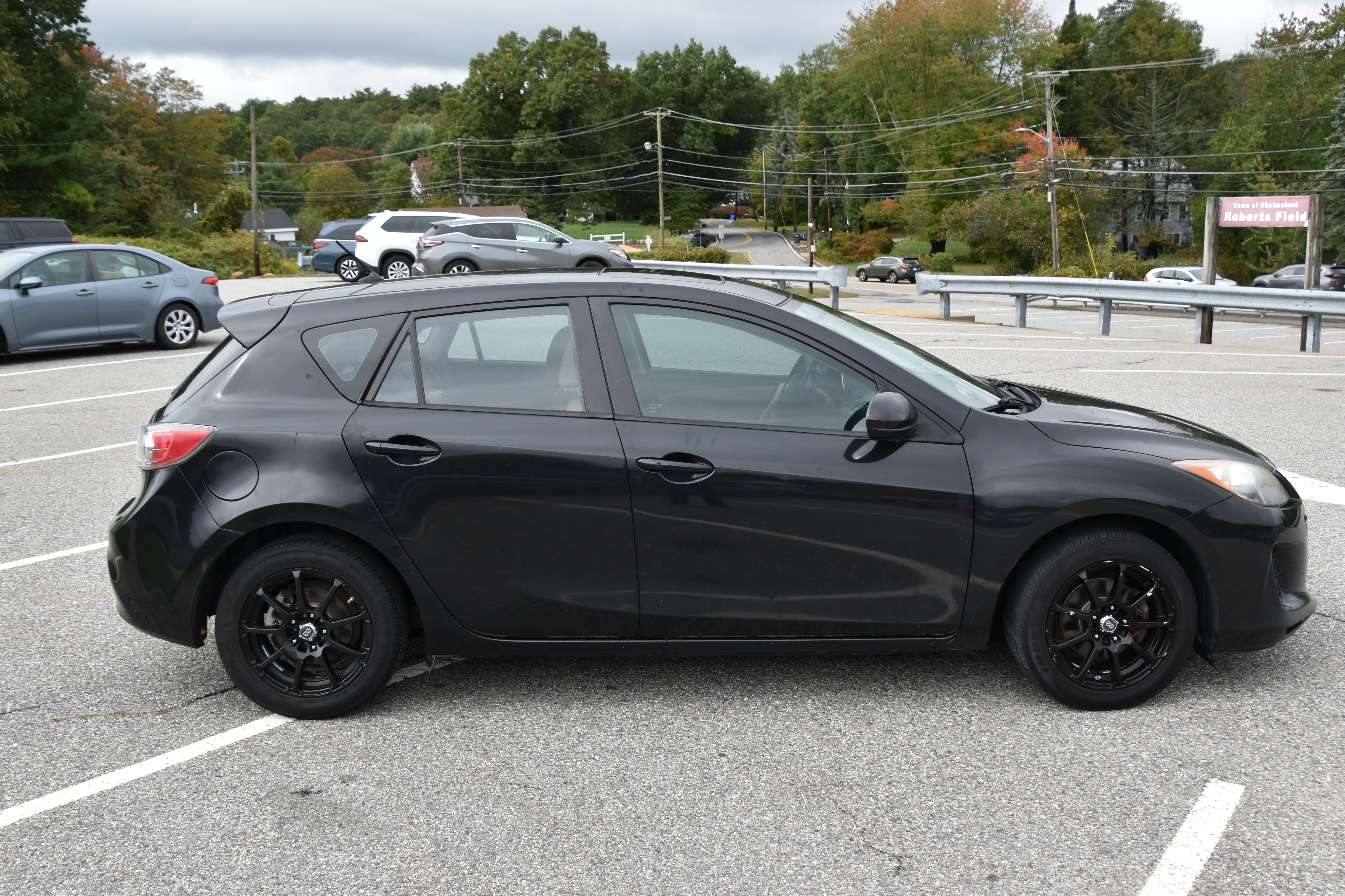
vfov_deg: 36.9
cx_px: 672
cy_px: 448
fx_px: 1345
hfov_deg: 53.1
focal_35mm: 36
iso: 180
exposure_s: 1/250
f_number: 8
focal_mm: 24
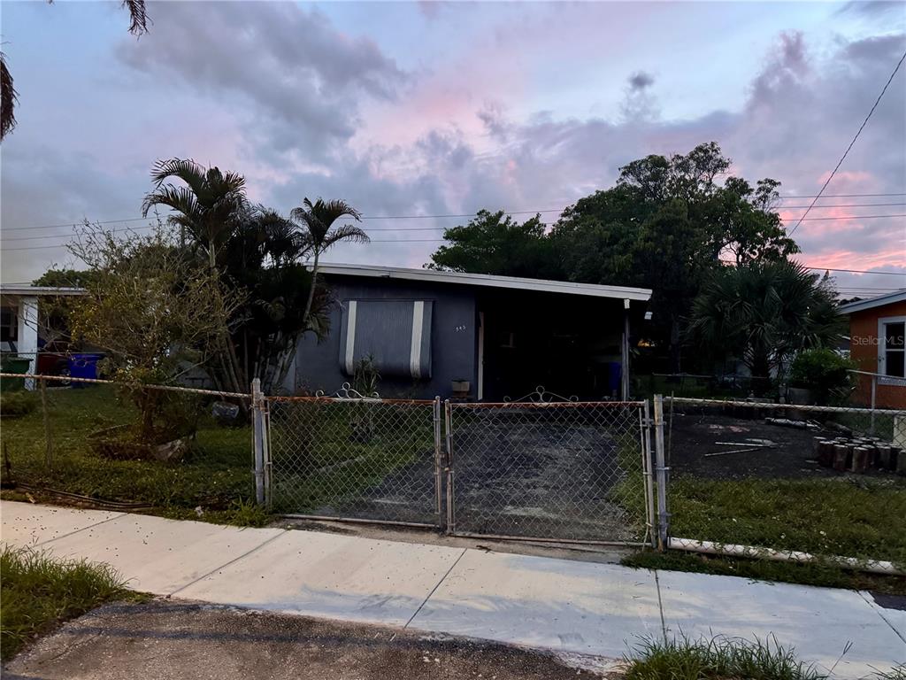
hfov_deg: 71.6
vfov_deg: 56.8
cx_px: 453
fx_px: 628
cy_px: 340
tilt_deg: -0.5
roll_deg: -0.8
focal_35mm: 24
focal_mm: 6.76
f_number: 1.78
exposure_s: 1/32
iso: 1000
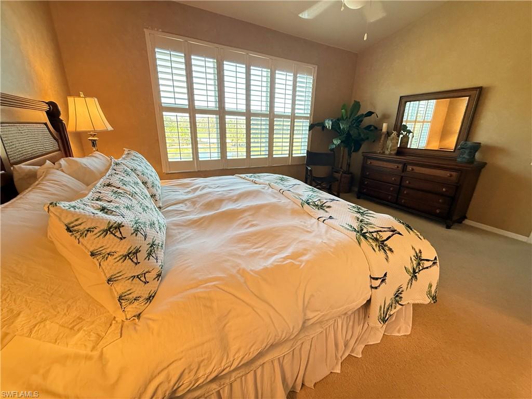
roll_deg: -2.0
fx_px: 215
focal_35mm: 14
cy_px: 200
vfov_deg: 85.7
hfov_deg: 102.1
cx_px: 266
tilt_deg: -18.3
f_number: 2.2
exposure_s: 1/60
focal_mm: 2.22
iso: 500
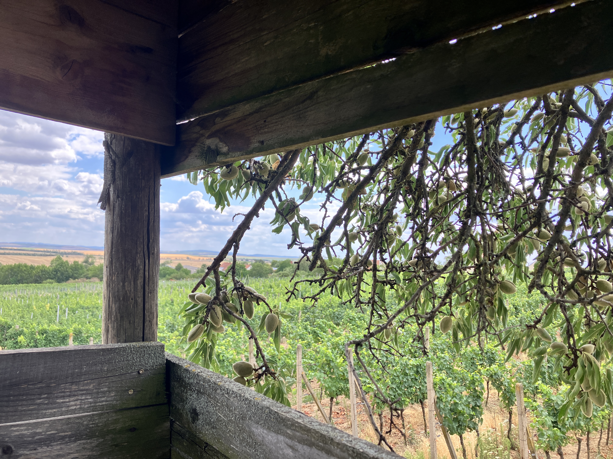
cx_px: 306
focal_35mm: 28
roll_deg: -3.0
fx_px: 496
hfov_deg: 63.4
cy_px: 230
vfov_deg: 49.7
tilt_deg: +5.6
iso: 32
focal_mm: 3.99
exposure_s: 1/522
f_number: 1.8
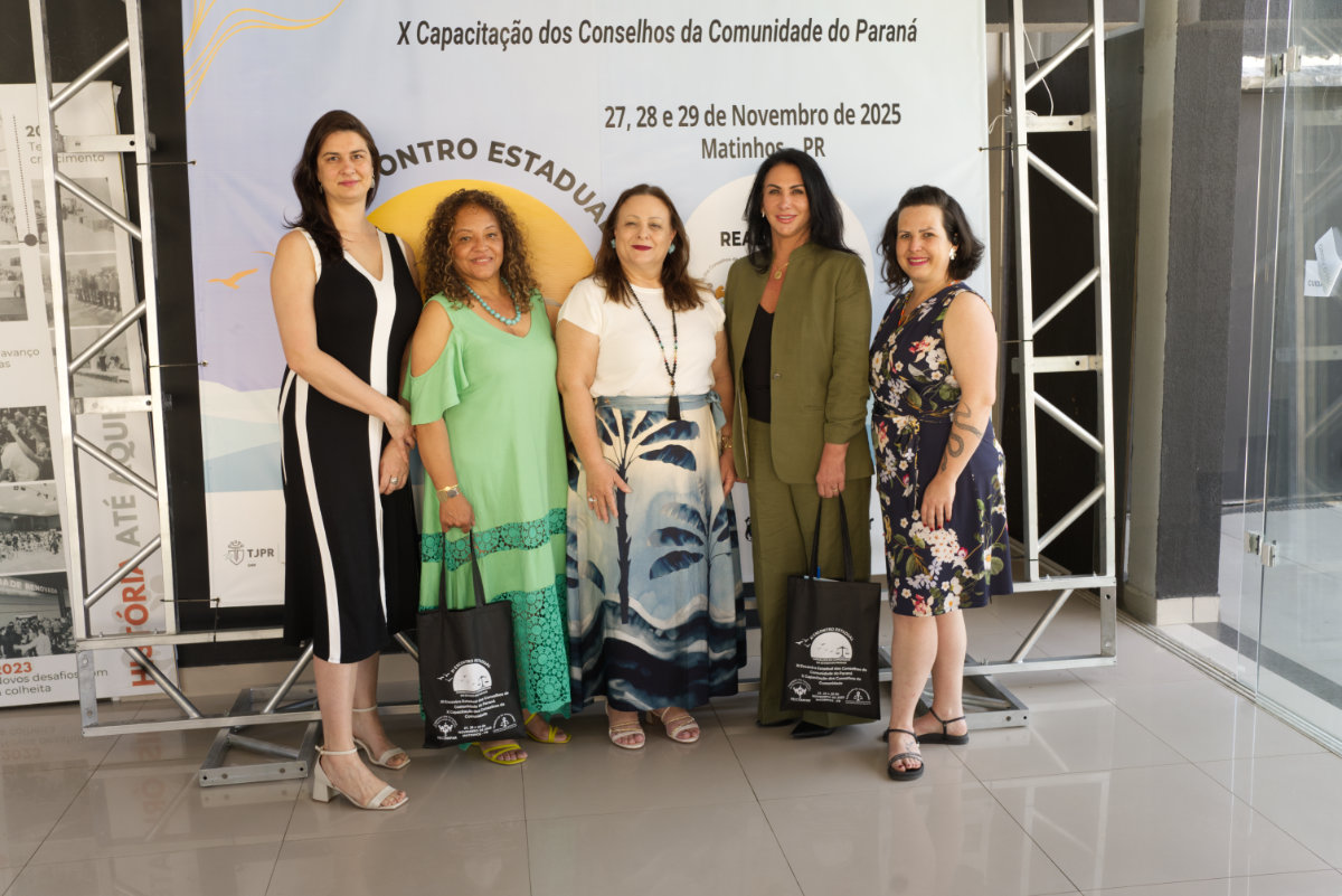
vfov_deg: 37.9
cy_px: 448
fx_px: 1305
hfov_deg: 54.4
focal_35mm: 35
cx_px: 671
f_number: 5.6
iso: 500
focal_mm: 35
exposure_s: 1/80
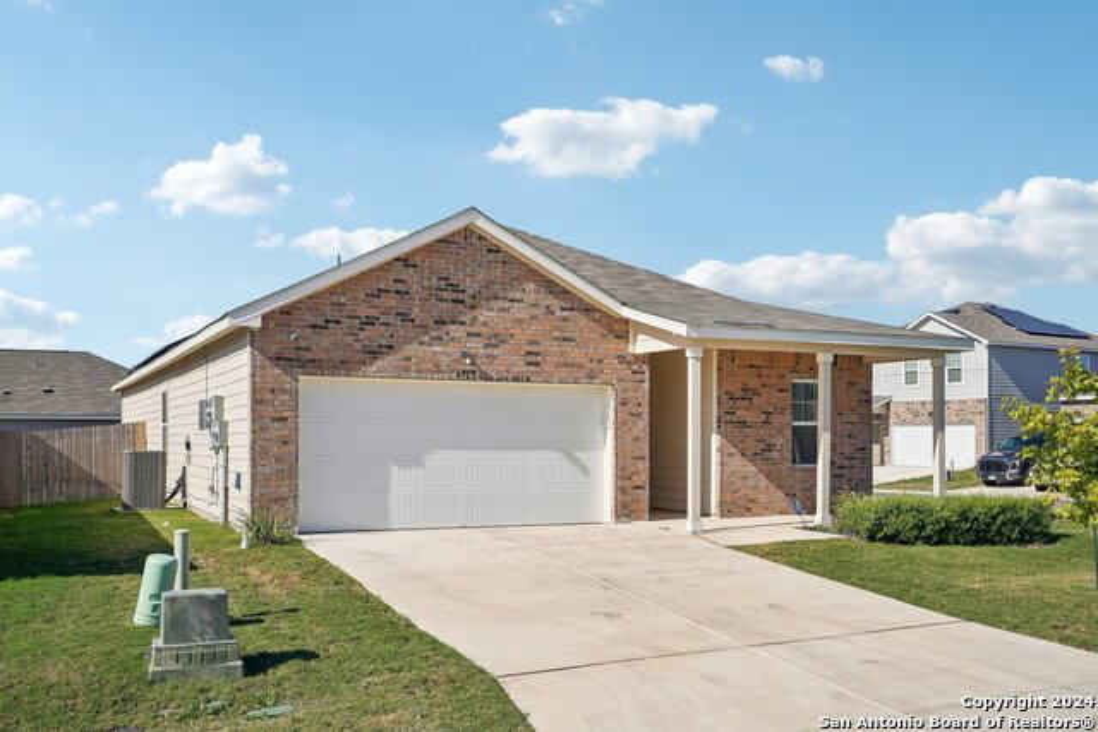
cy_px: 366
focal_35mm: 33
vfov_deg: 40.0
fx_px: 1007
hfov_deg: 57.2
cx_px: 549
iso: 100
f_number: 8
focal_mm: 33
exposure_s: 1/640
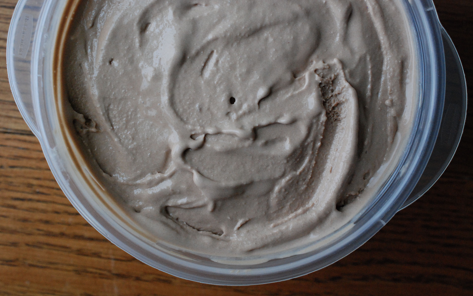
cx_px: 236
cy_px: 146
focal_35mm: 62
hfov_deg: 33.0
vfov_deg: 21.0
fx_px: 799
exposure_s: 1/125
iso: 1250
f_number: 7.1
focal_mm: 40
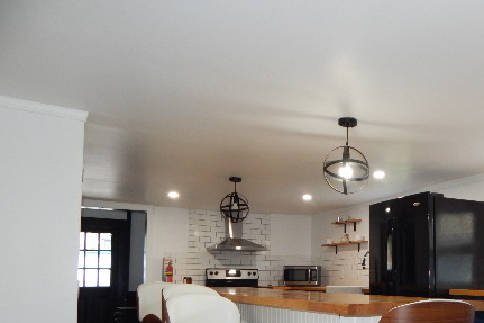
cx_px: 353
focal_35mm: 34
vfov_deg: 37.3
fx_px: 457
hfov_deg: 53.7
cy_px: 264
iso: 200
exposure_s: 1/30
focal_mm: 4
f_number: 3
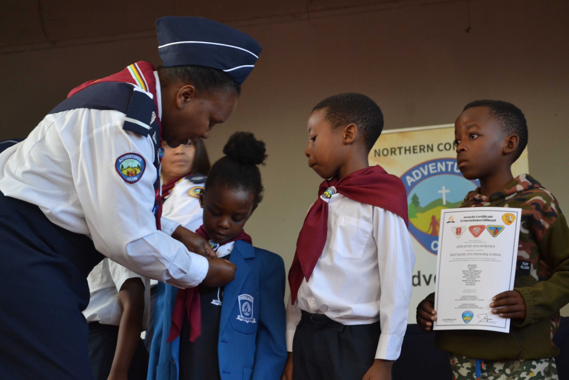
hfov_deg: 27.0
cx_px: 284
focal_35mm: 75
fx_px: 1185
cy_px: 190
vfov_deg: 18.2
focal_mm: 50
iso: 1000
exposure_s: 1/60
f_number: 5.6
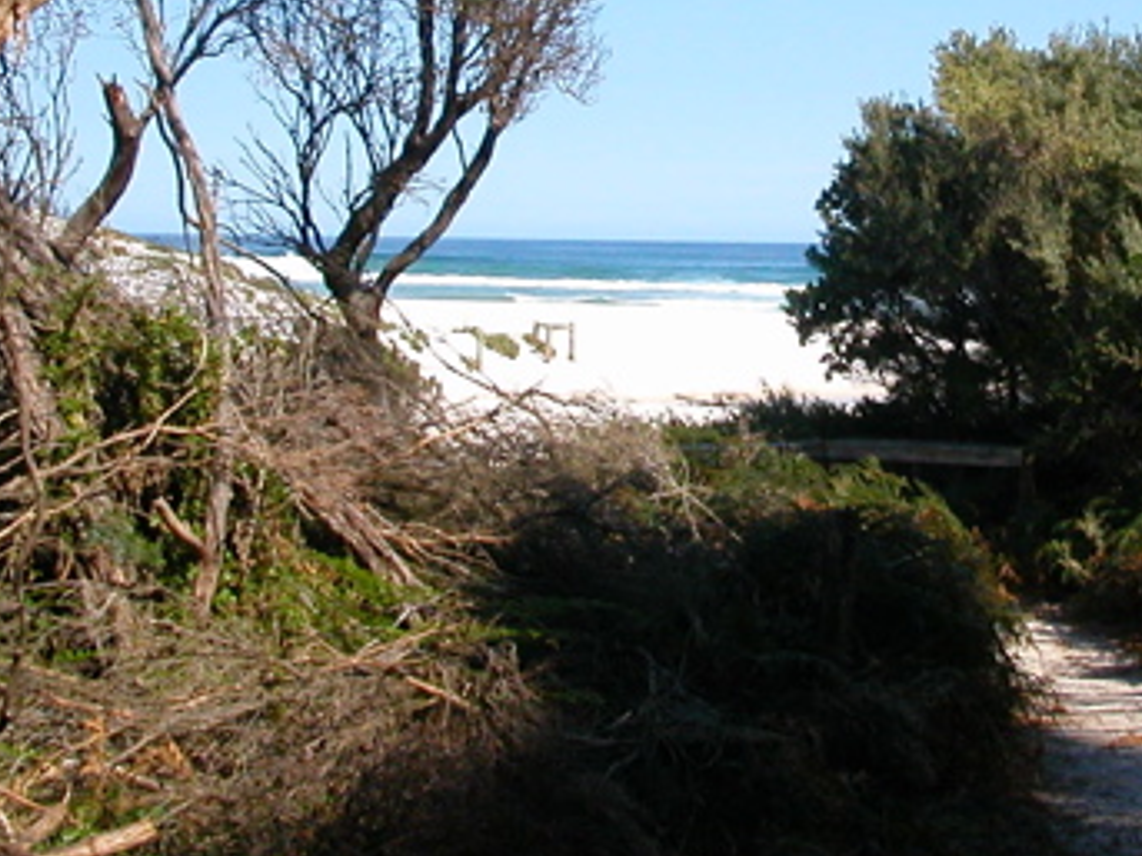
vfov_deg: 21.2
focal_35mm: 69
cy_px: 260
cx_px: 846
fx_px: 2276
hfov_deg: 27.8
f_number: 4.5
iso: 100
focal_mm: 5.6
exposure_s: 1/487
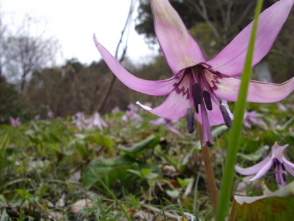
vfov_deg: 44.2
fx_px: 272
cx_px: 147
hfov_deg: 56.8
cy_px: 110
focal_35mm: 32
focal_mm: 5.8
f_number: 3.5
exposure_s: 1/500
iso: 100
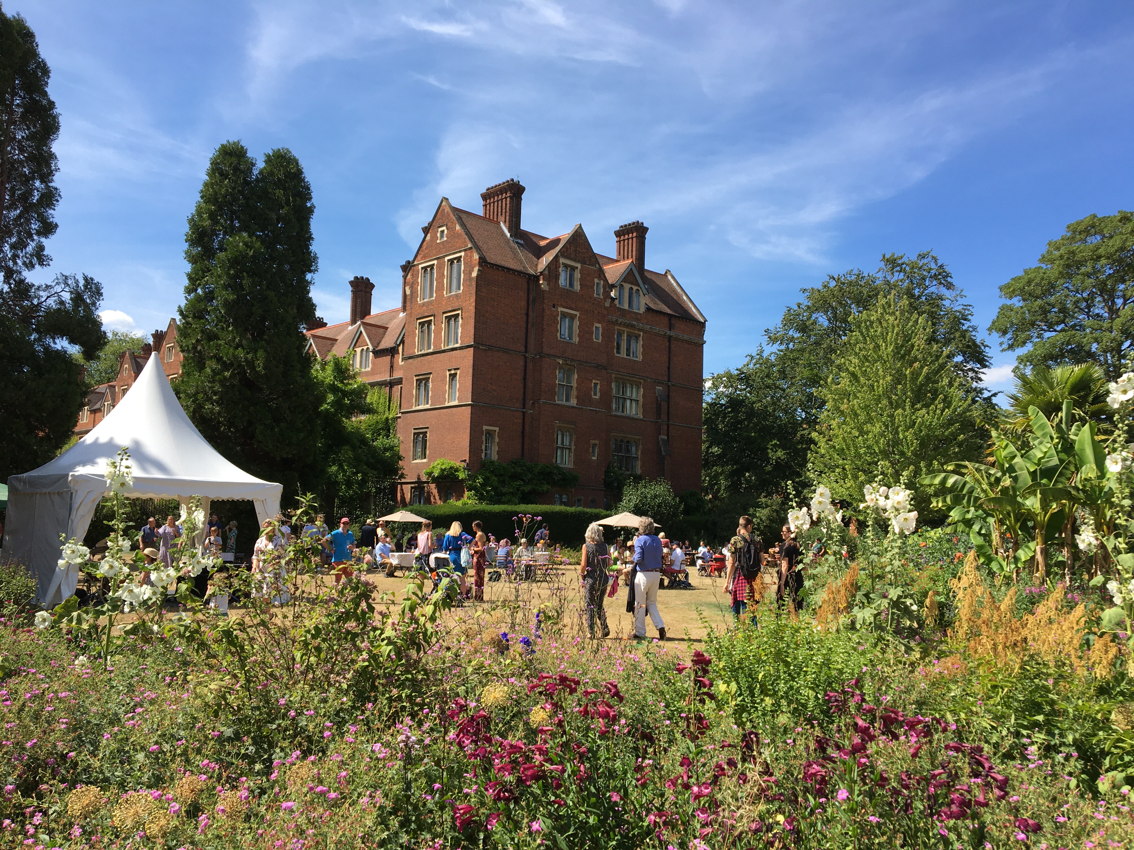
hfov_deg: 61.7
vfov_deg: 48.2
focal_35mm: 29
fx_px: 950
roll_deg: -2.4
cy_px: 425
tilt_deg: +5.9
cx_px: 567
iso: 25
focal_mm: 4.15
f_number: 2.2
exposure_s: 1/1040
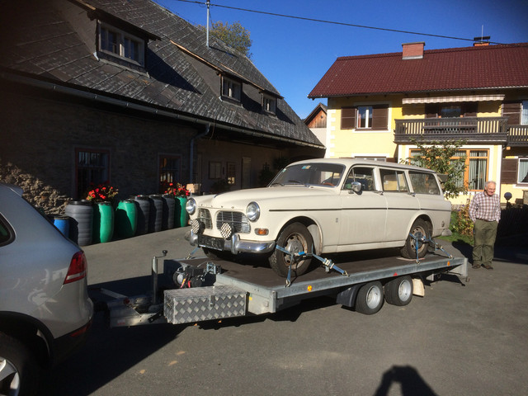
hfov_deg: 61.7
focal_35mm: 29
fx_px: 442
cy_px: 198
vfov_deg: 48.2
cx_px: 264
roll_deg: -1.6
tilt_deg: -4.8
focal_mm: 4.15
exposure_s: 1/2740
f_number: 2.2
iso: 32
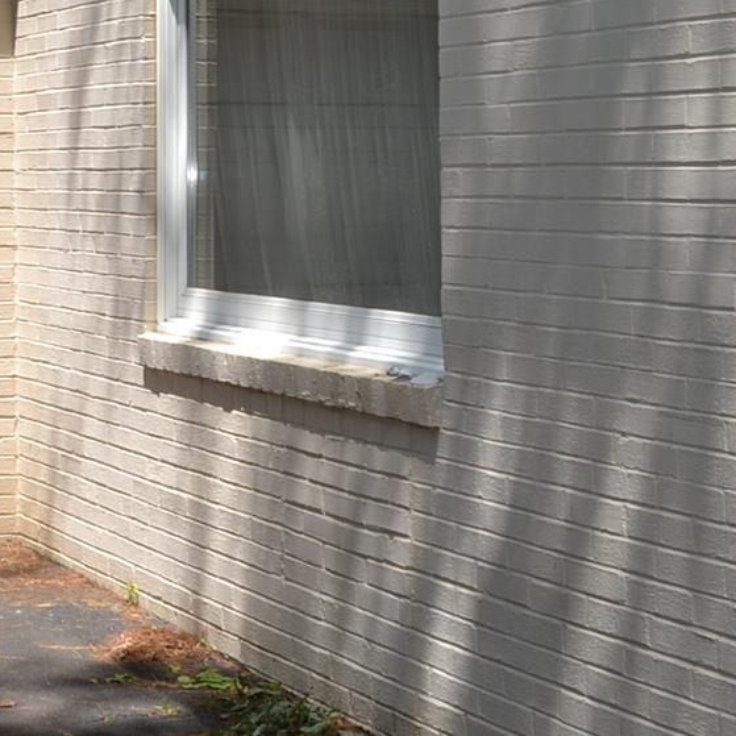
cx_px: -244
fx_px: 2021
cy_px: 23
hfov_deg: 19.0
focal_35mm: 84
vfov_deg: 20.1
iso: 100
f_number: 8
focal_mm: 18
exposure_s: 1/200
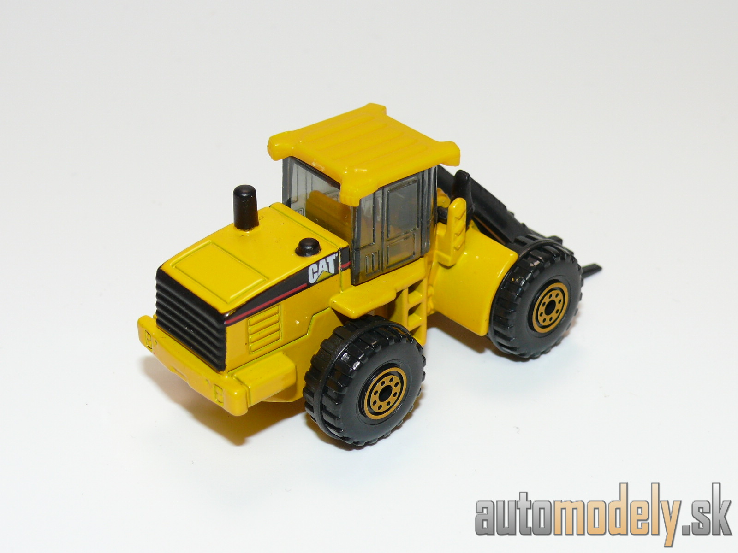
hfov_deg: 28.6
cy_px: 276
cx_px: 369
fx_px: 1450
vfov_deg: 21.6
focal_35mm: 68
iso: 100
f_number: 4
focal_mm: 10.8
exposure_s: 1/30
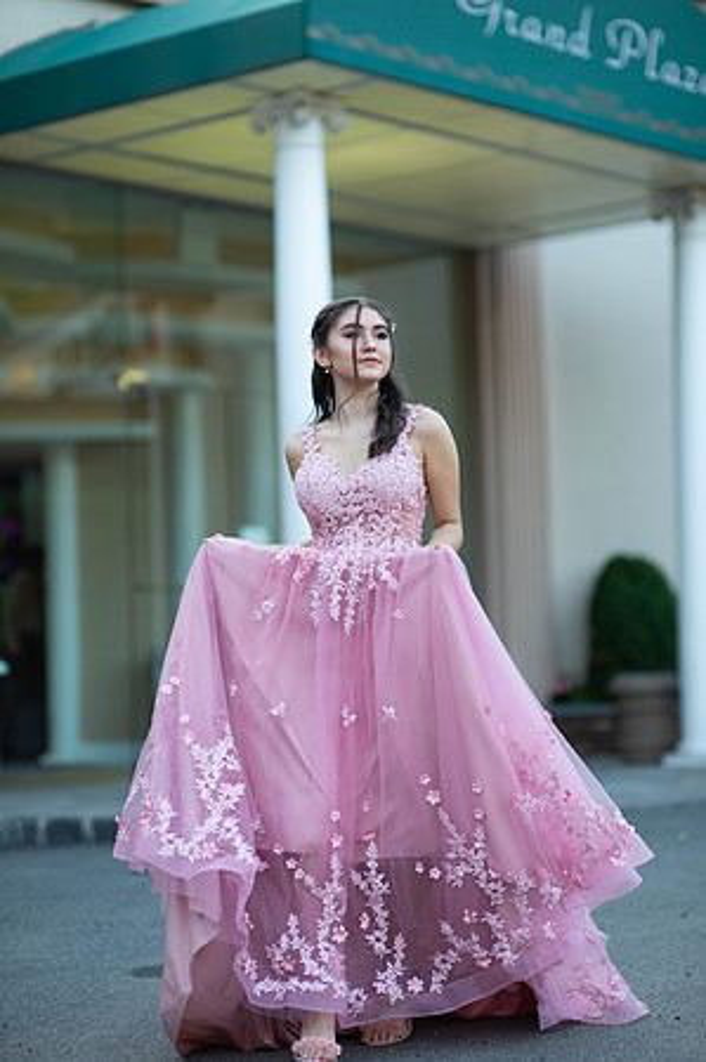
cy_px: 531
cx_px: 353
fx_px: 2506
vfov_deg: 23.9
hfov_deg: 16.0
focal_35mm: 85
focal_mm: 85
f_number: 2
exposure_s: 1/640
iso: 250
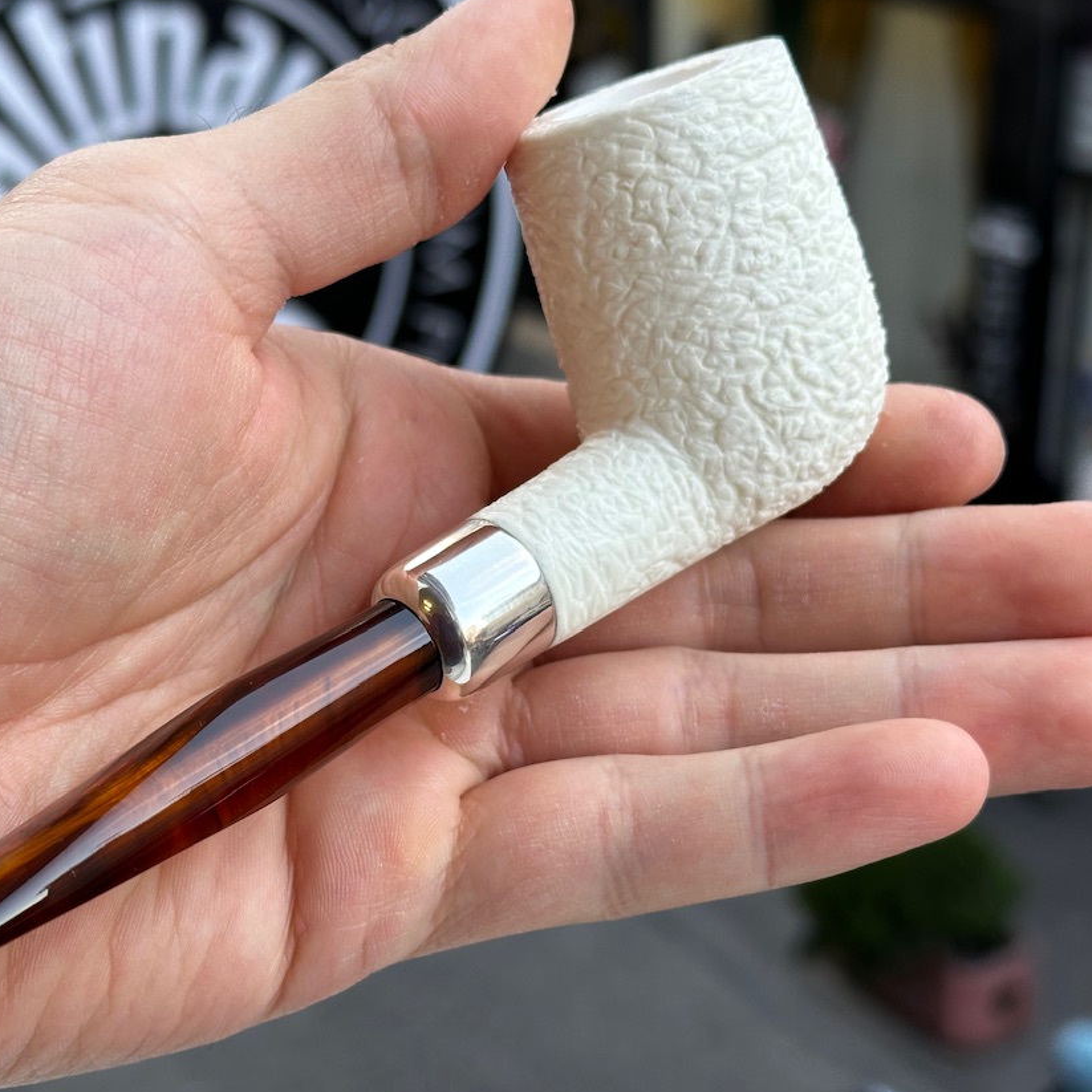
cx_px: 342
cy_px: 517
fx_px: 2356
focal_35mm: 66
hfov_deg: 25.9
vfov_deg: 26.1
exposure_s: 1/125
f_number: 1.78
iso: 40
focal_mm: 6.86
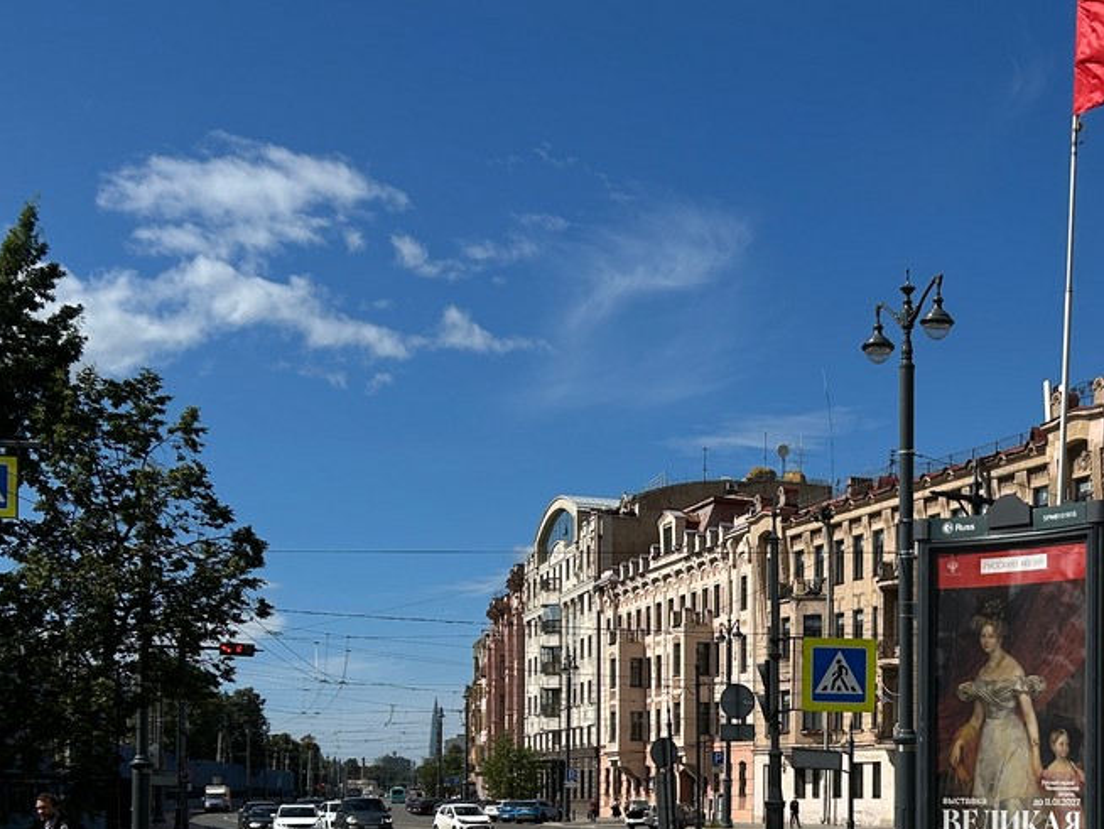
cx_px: 855
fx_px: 1691
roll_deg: -0.1
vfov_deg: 26.4
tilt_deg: +1.1
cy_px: 790
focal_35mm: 53
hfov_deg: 35.2
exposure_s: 1/8696
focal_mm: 5.7
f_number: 1.5
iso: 50
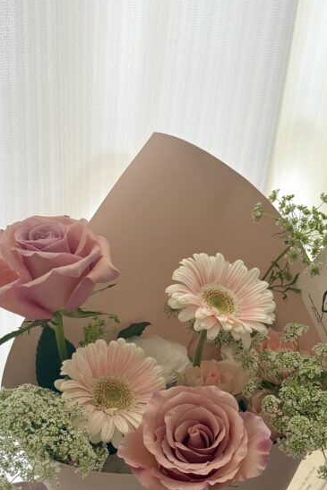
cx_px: 175
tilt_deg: -41.7
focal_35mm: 73
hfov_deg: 18.7
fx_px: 994
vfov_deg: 27.5
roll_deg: -4.4
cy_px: 340
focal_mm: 6.76
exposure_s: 1/186
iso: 50
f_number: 1.78
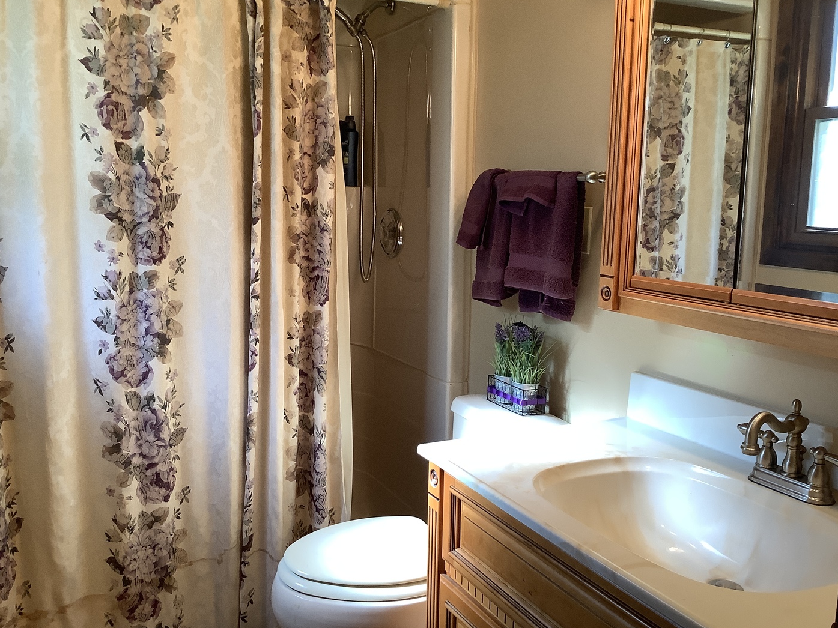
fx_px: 775
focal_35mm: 32
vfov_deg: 44.2
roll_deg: -1.7
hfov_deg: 56.8
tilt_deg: -8.5
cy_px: 315
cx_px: 422
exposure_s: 1/60
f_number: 2.4
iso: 100
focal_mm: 3.3
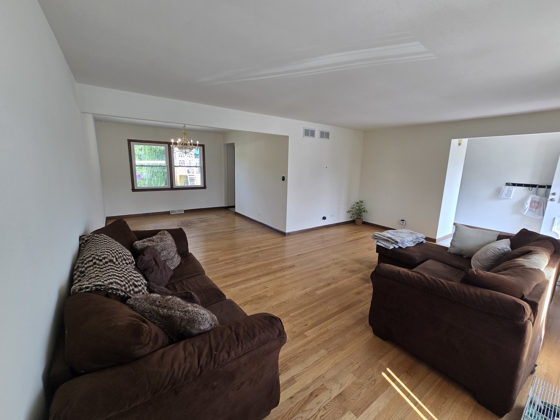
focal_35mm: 13
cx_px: 280
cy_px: 210
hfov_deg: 106.2
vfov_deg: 89.9
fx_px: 210
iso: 80
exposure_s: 1/120
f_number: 2.2
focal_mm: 2.2
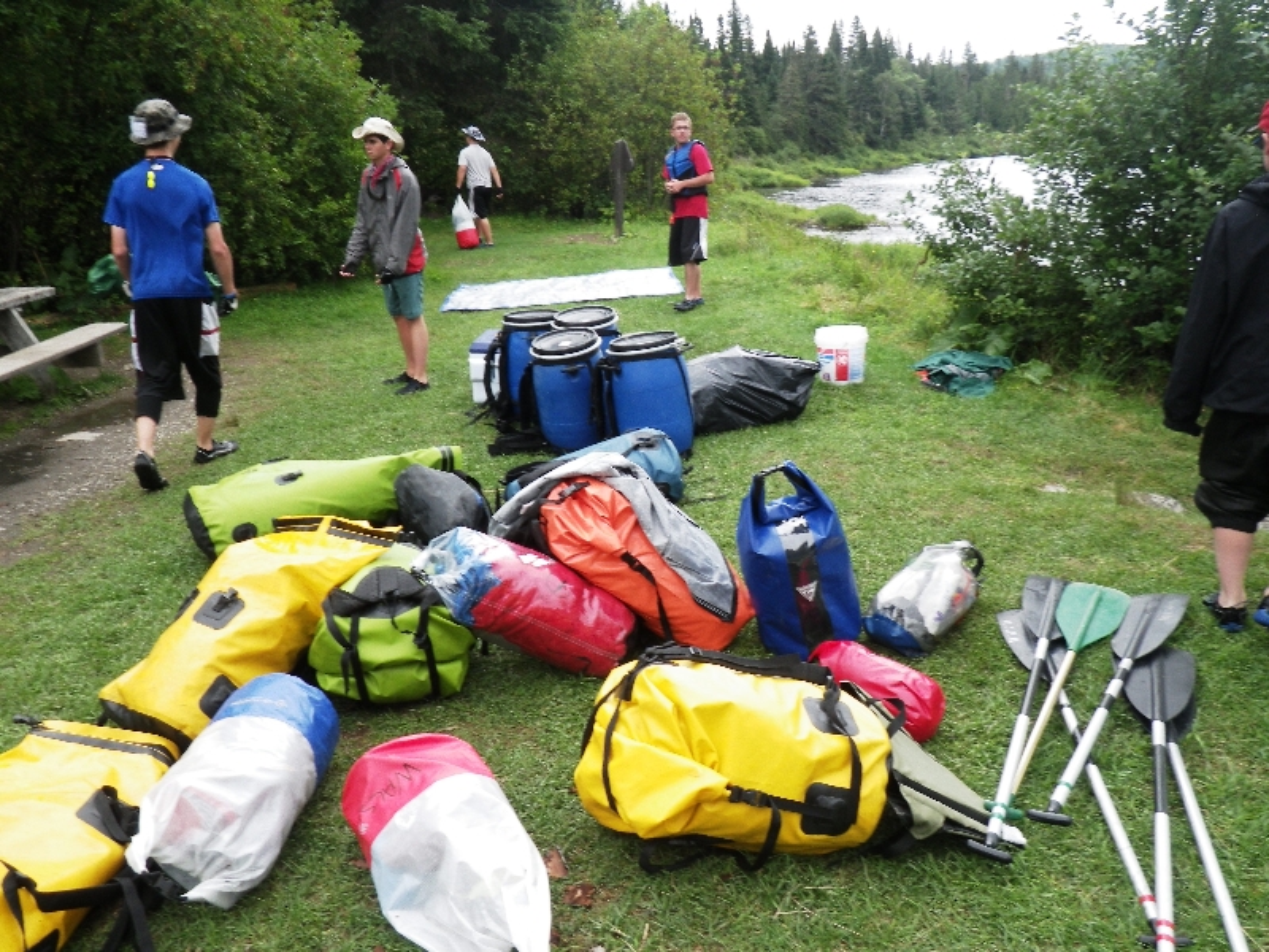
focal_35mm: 28
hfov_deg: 63.4
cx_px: 634
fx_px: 1026
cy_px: 476
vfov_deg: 49.7
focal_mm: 5
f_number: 3.5
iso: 80
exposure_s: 1/125
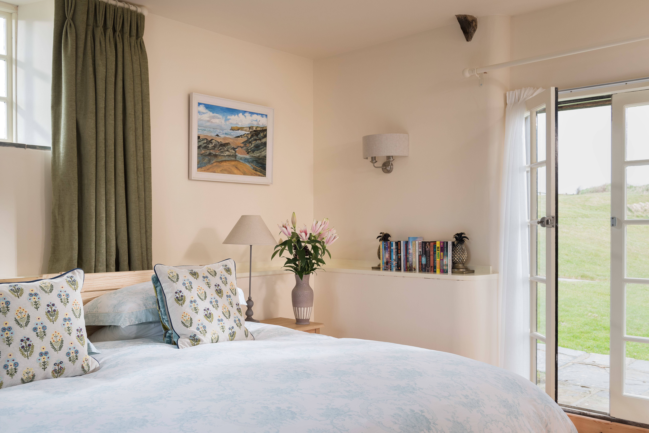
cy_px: 216
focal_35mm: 32
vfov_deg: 41.1
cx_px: 324
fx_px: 577
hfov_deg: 58.7
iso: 320
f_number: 5.6
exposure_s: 1/60
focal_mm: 32
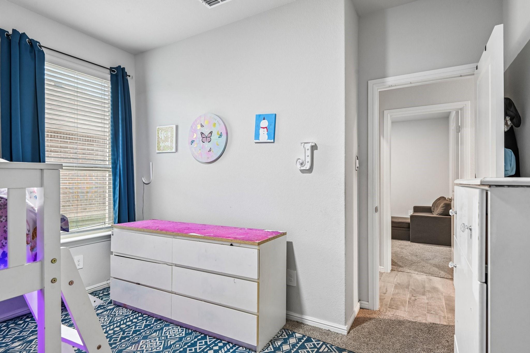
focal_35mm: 19
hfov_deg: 86.9
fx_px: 280
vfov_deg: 64.5
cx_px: 265
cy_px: 176
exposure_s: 1/6
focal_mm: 19
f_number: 8
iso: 400
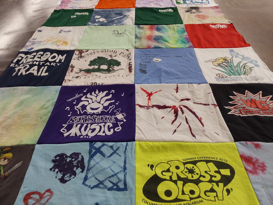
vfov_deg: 49.7
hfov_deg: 63.4
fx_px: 221
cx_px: 136
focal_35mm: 28
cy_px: 102
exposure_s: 1/60
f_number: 1.9
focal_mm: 2.91
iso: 80
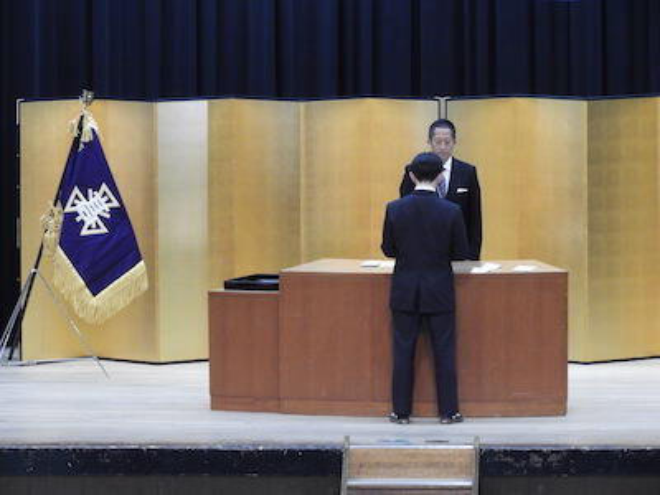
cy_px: 248
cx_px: 330
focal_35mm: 270
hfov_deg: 7.3
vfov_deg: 5.5
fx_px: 5148
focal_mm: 48.4
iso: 800
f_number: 5.5
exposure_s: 1/15
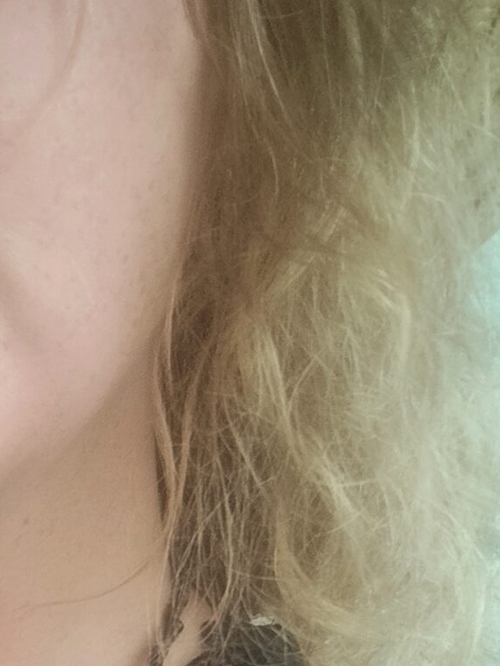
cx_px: -100
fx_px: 1560
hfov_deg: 17.4
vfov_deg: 21.7
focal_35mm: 81
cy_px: 877
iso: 64
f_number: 2.4
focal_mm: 3.26
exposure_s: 1/100
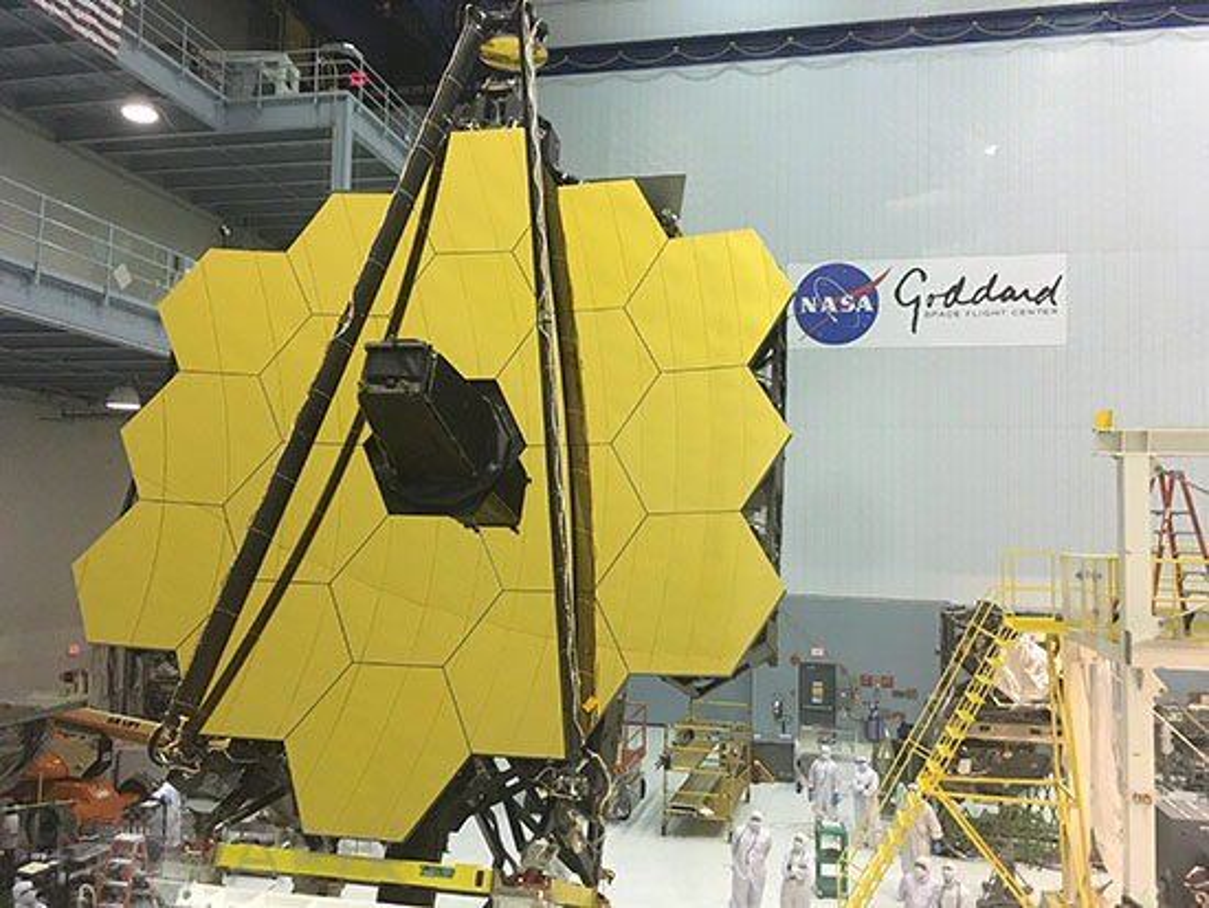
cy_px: 454
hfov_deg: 61.6
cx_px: 604
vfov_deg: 48.3
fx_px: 1013
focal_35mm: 29
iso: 200
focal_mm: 4.15
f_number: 2.2
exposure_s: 1/30
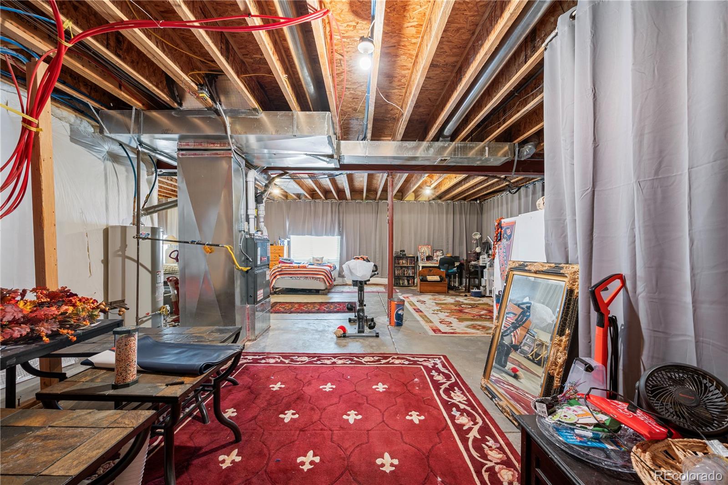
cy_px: 242
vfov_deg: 81.2
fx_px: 283
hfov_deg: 104.3
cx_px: 364
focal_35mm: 14
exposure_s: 4
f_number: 9
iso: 250
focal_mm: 14
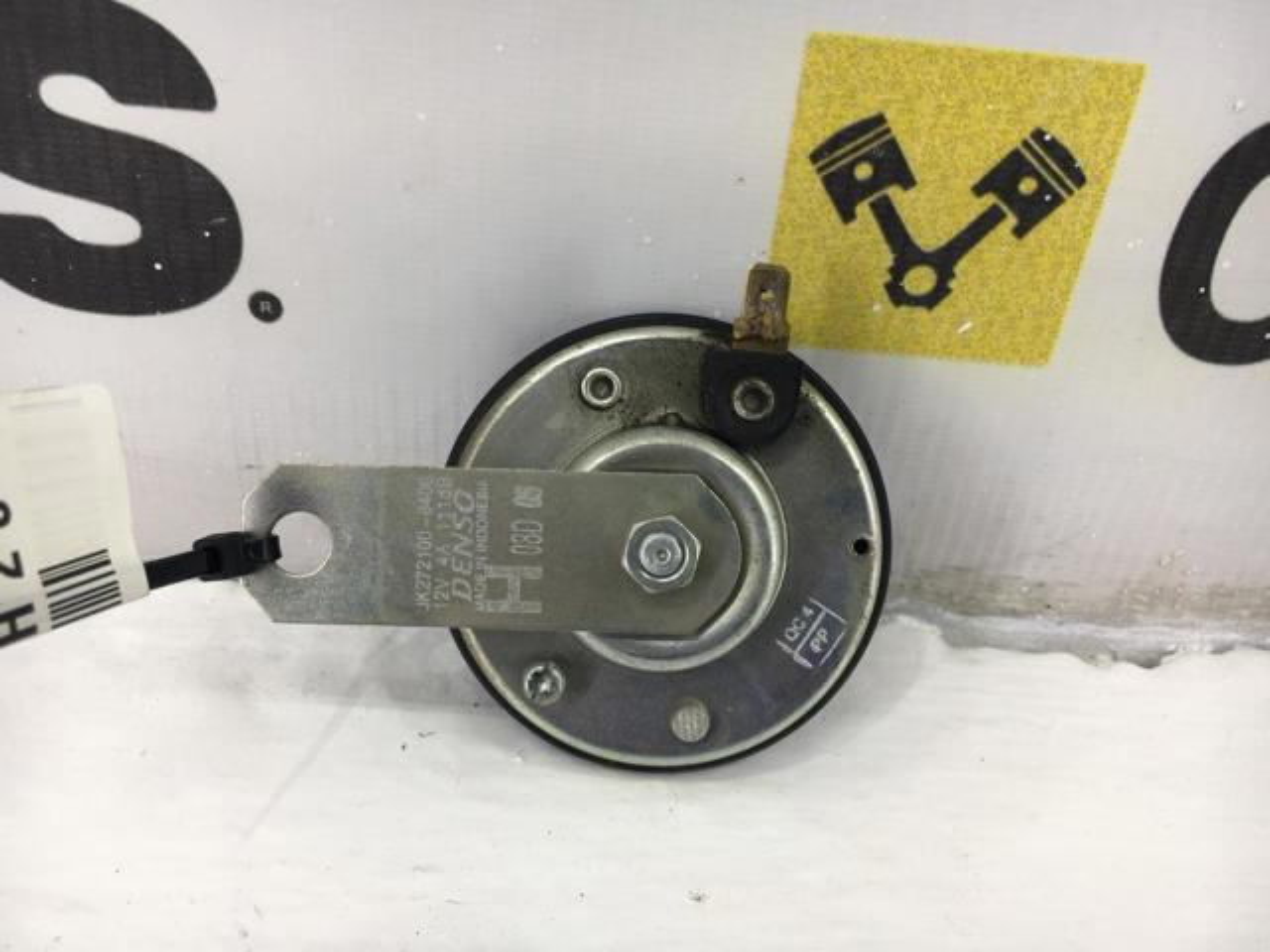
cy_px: 476
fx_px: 1064
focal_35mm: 29
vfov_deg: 48.2
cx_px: 635
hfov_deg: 61.7
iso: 25
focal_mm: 4.15
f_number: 2.2
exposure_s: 1/50
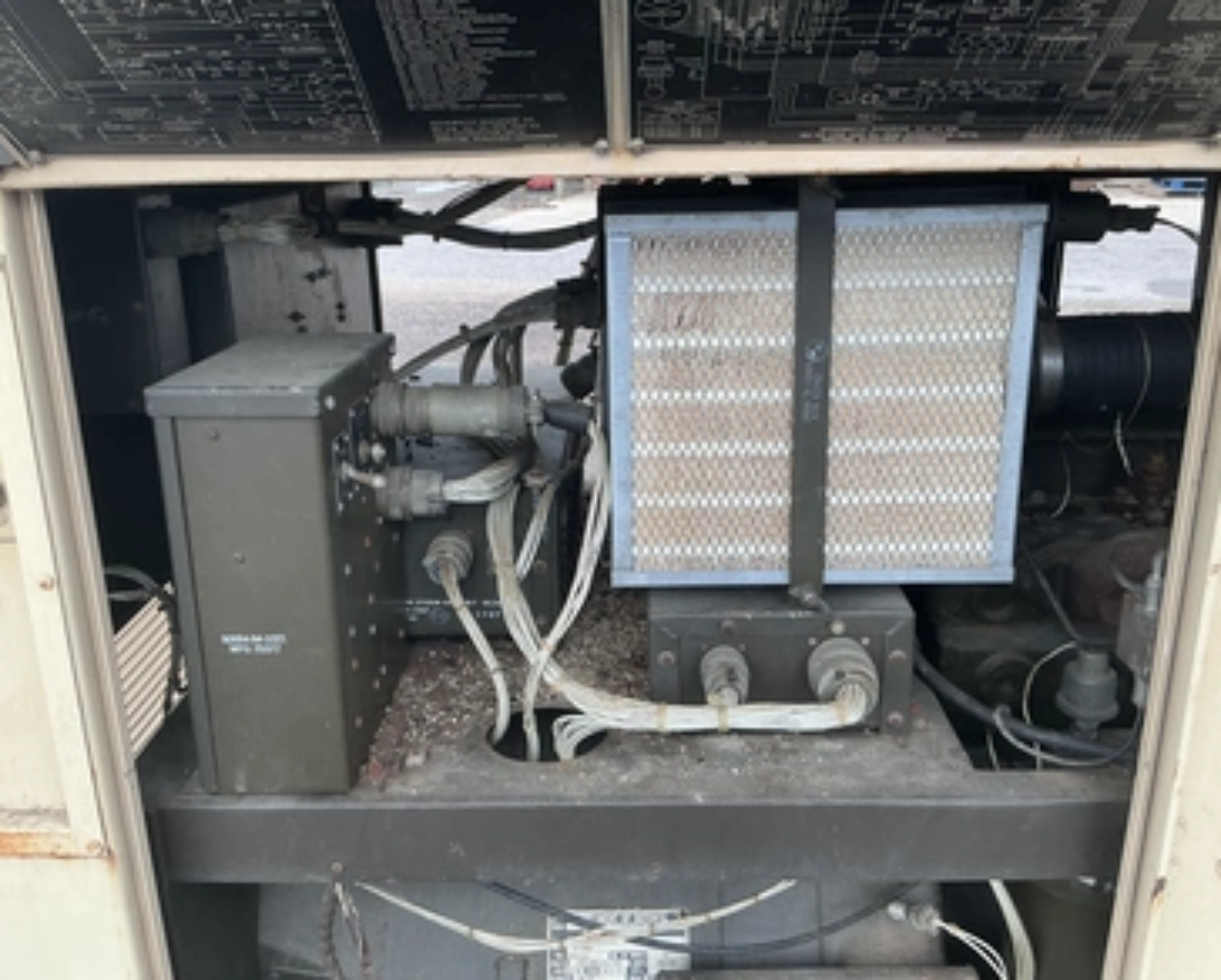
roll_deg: +2.3
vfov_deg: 48.6
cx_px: 614
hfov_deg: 58.7
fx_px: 1085
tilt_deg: -19.1
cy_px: 483
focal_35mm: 30
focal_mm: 3
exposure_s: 1/122
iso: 20
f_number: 1.8
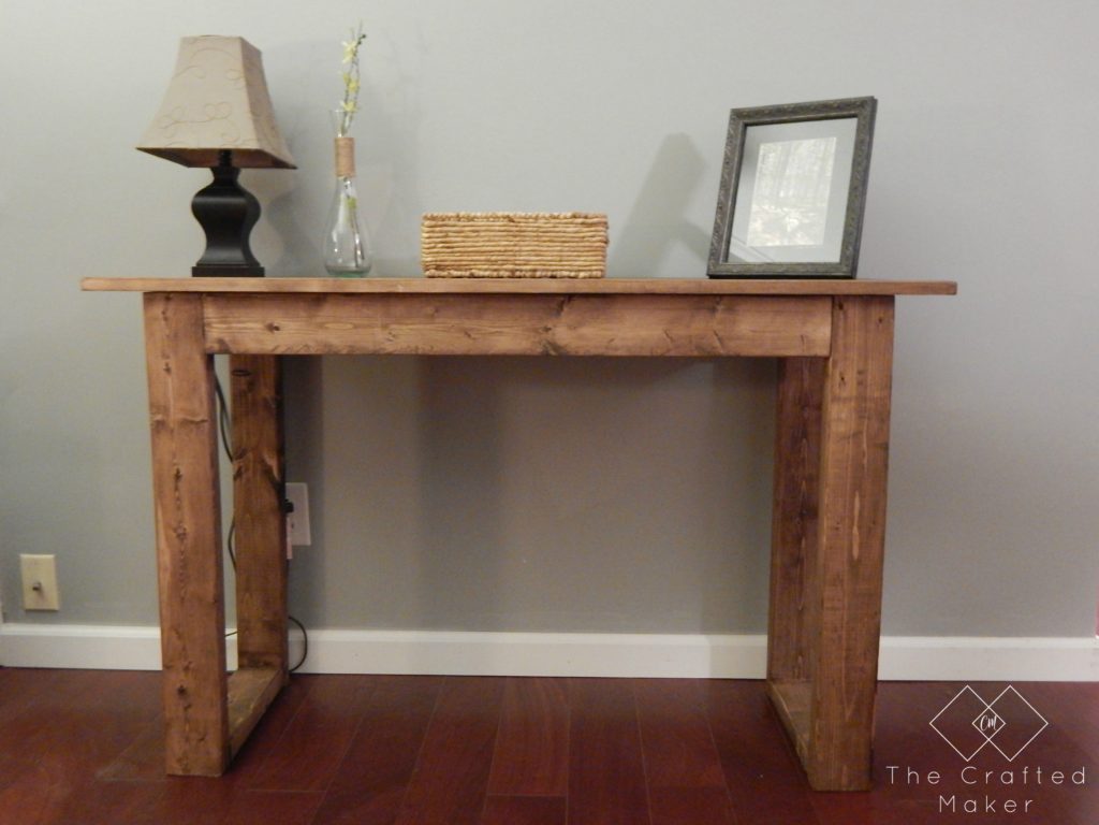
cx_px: 550
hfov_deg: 58.4
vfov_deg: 45.4
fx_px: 984
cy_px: 412
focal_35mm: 31
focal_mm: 5.6
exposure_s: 1/1.3
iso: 800
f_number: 3.2
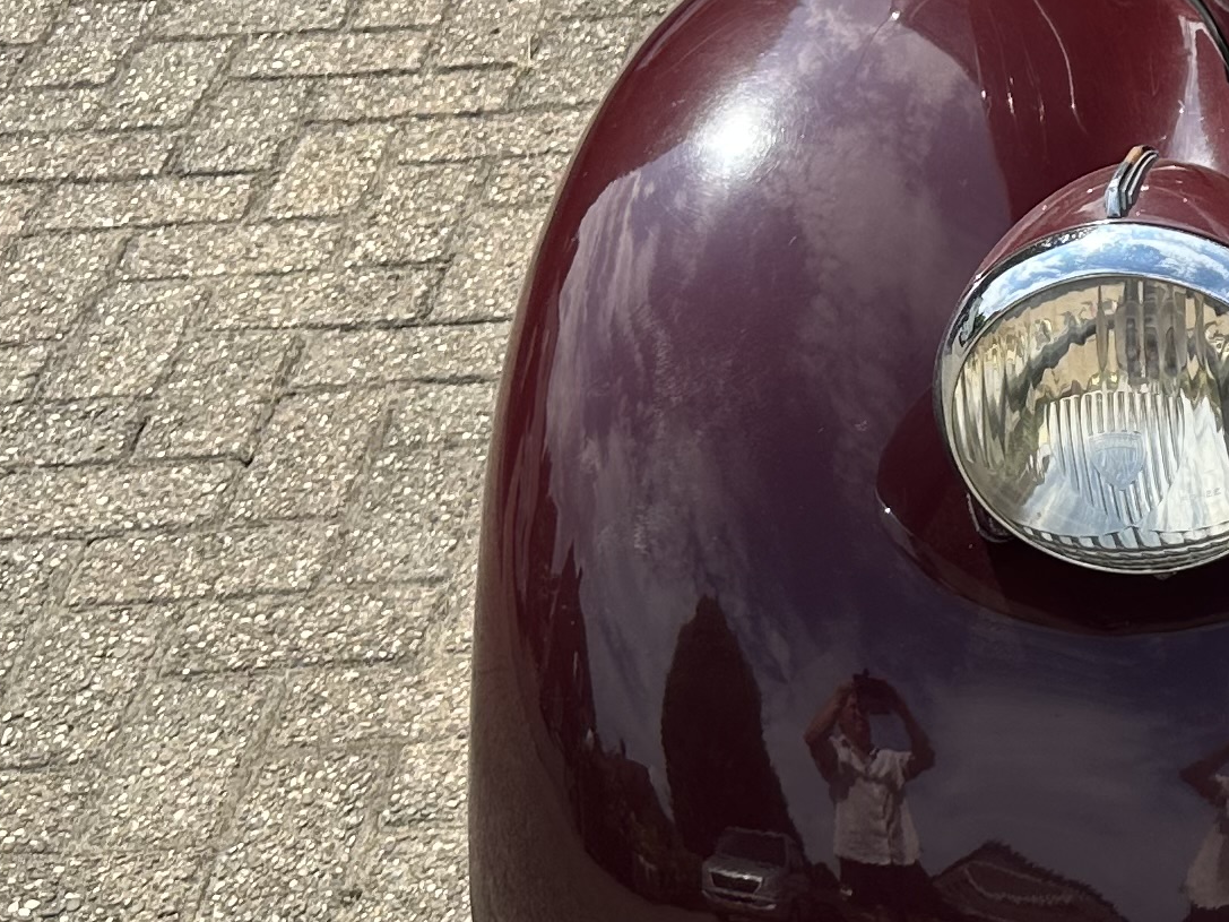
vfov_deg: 16.4
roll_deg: -3.7
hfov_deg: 19.8
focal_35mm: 89
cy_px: 117
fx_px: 3159
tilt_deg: -27.8
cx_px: 1702
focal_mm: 6.86
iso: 80
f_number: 1.78
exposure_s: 1/3247
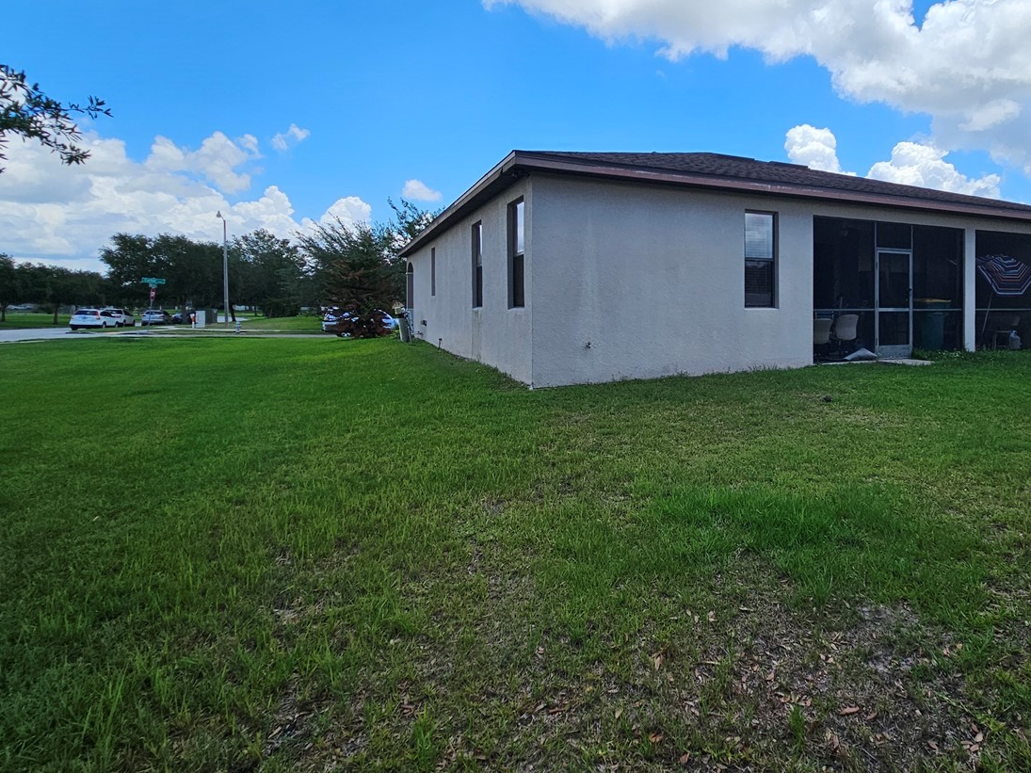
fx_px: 566
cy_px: 307
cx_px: 676
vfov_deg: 68.0
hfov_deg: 82.2
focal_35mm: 19
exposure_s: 1/2302
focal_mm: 2.2
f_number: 2.2
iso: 50
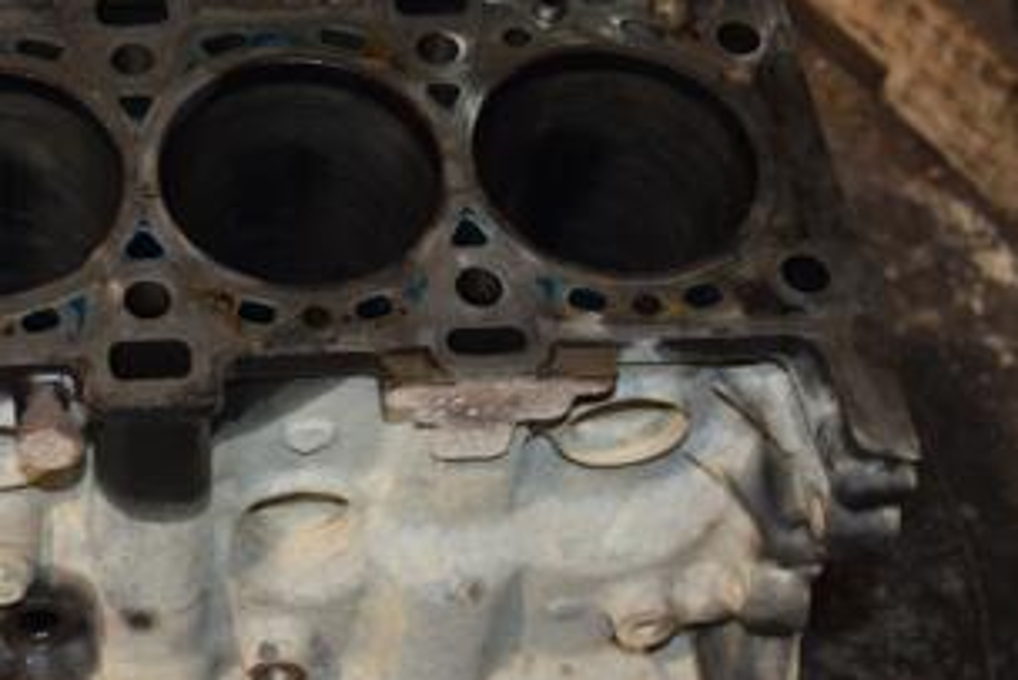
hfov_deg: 26.5
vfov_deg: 18.4
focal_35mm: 74
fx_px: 2093
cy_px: 288
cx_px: 121
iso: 800
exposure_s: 1/60
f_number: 5
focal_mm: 25
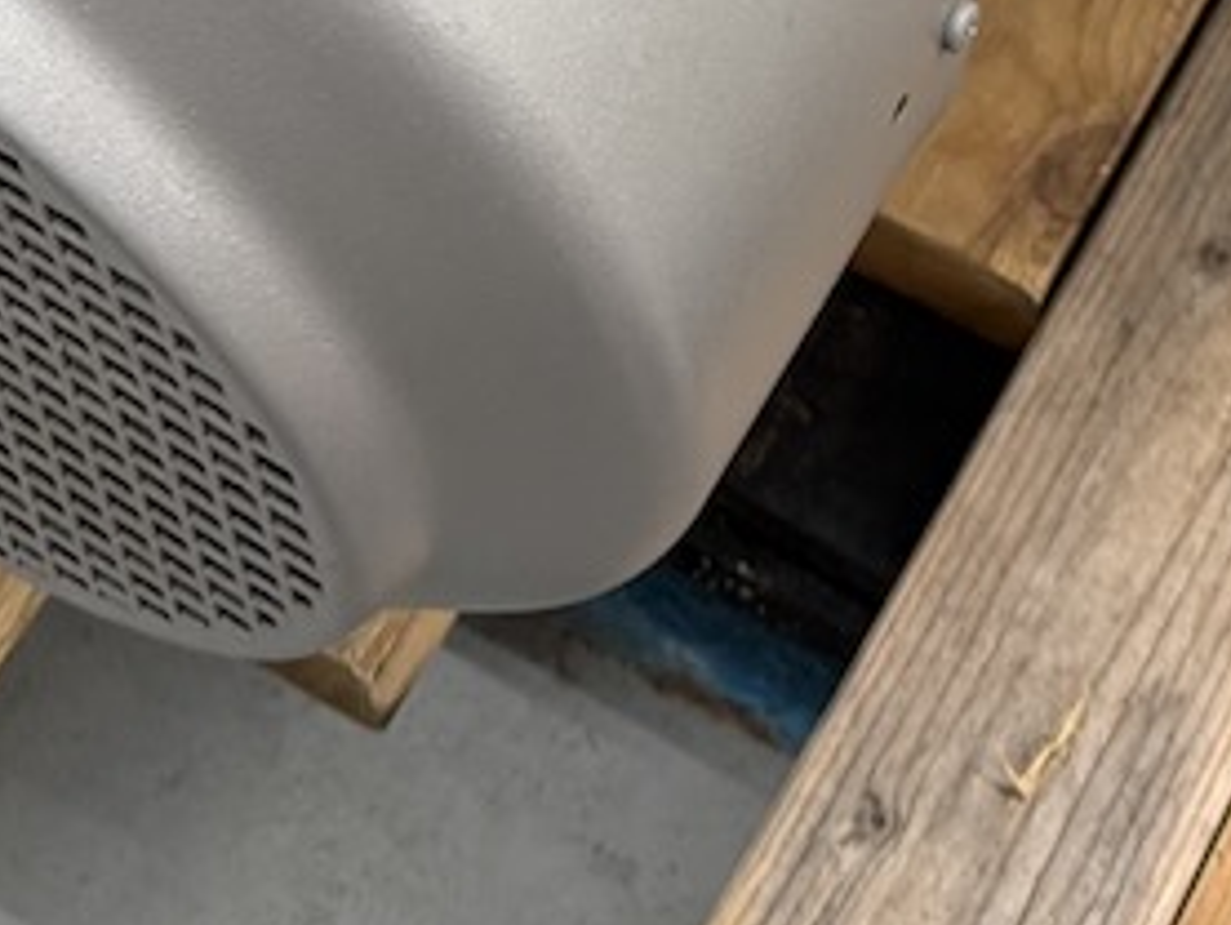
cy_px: -974
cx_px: 835
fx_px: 3949
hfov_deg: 17.7
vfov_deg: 11.8
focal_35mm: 111
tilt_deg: -46.2
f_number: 1.78
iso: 160
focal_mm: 6.76
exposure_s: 1/60
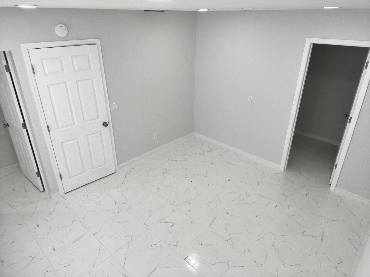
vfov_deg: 58.9
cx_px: 185
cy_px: 138
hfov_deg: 73.9
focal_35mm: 23
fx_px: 246
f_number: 2.2
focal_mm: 2.71
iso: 50
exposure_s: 1/60
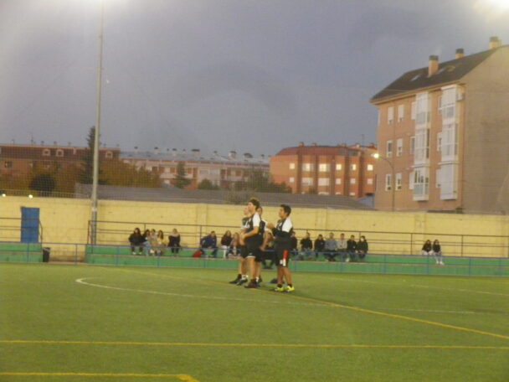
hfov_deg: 21.5
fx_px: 1338
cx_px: 254
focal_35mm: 91
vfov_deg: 16.2
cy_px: 191
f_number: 5
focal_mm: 16.4
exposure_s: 1/15
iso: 800
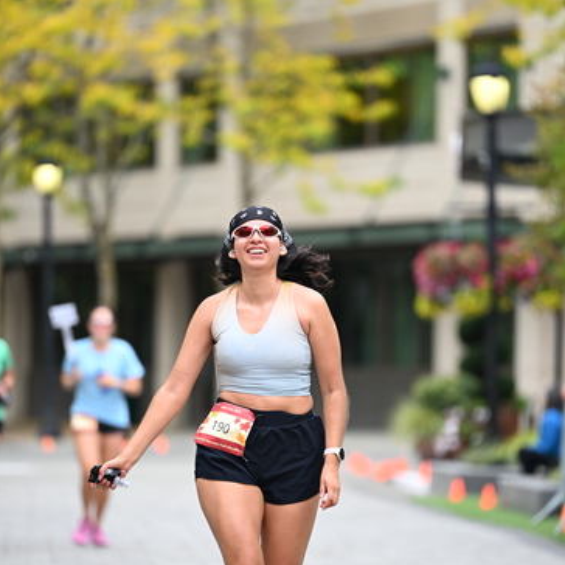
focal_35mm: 257
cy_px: 351
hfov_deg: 6.8
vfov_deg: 6.8
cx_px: 282
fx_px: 4746
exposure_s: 1/1600
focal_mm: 200
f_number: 2.8
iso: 640
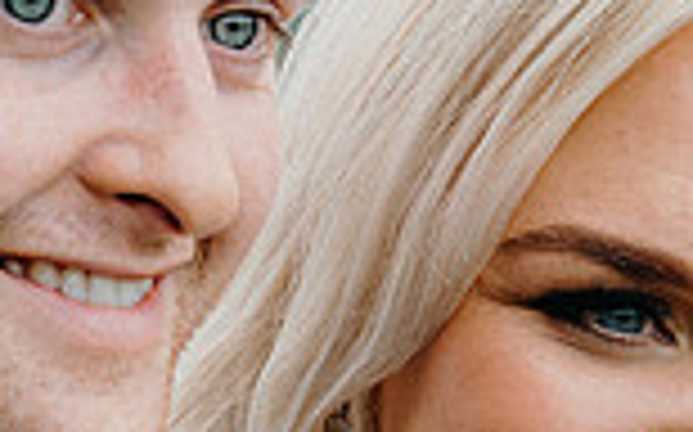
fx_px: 7040
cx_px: 320
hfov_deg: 5.6
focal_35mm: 373
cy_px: 610
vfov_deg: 3.5
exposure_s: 1/250
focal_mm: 65
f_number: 5.6
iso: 400
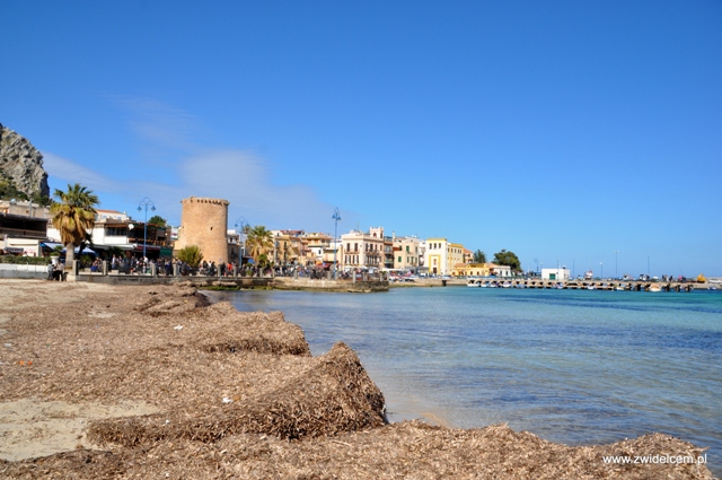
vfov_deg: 39.9
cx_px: 361
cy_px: 240
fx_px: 661
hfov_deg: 57.3
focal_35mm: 33
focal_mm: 22
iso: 200
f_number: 10
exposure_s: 1/400
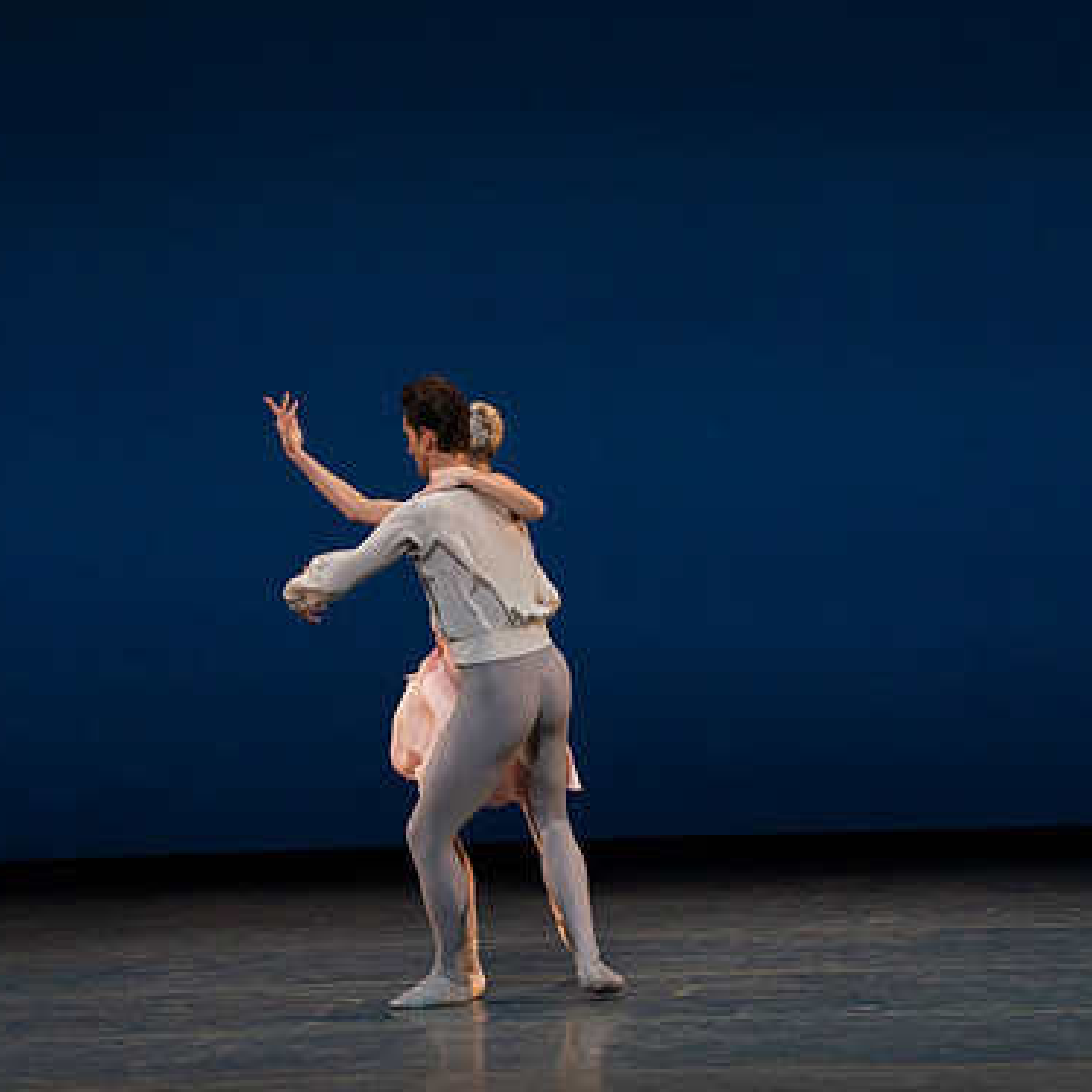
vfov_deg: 6.6
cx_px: 315
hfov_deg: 6.6
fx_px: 9422
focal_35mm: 264
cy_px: 536
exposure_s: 1/500
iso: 3200
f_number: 8
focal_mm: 200
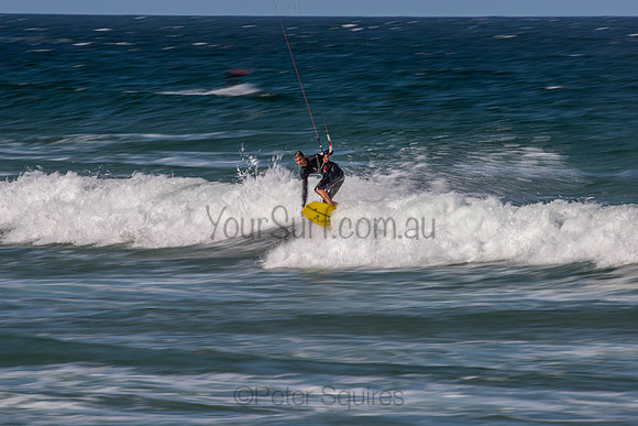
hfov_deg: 4.1
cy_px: 213
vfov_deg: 2.8
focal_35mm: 500
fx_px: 8863
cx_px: 319
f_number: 20
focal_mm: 500
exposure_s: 1/25
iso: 64
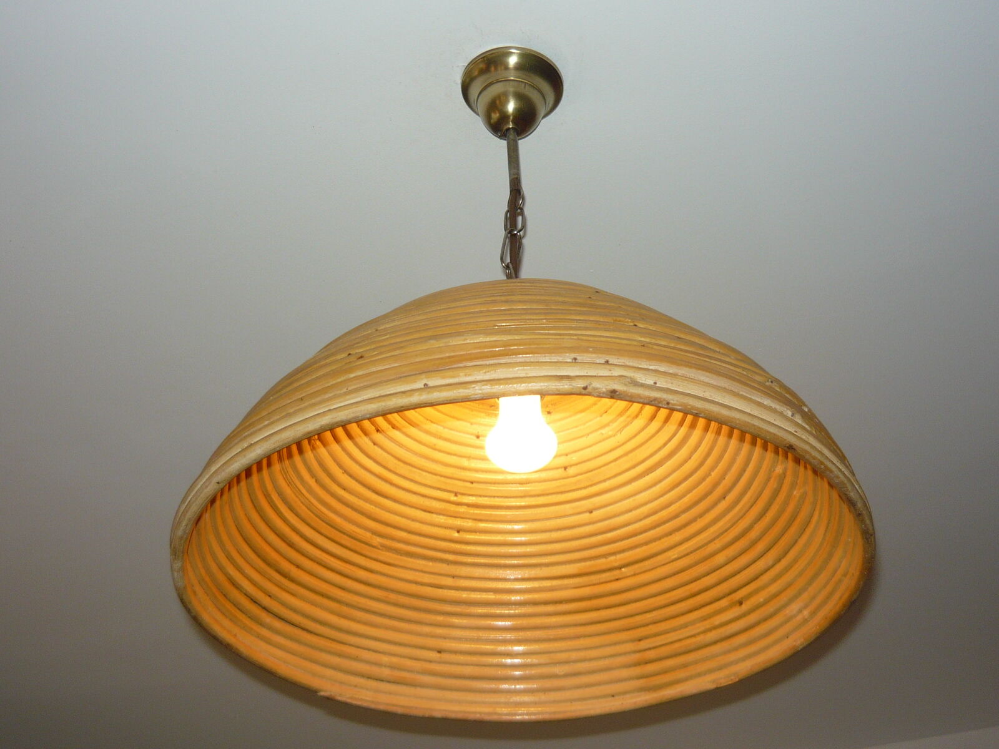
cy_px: 374
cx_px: 500
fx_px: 1212
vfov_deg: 34.3
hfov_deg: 44.8
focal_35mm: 42
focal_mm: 5.5
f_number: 2.8
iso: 100
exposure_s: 1/60
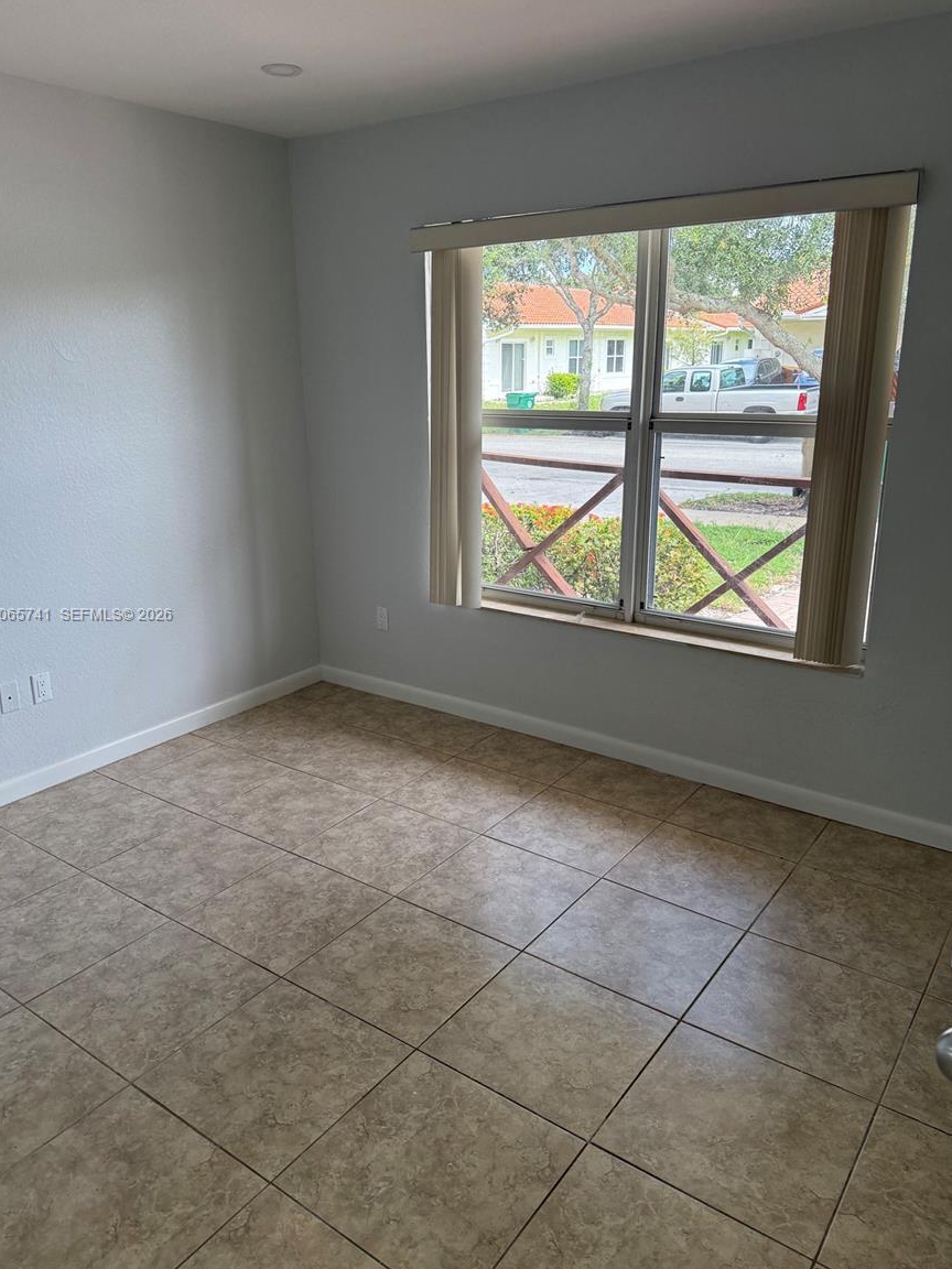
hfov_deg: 54.9
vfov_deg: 69.4
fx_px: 917
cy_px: 616
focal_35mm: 25
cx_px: 464
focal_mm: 6.76
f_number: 1.78
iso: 160
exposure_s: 1/215
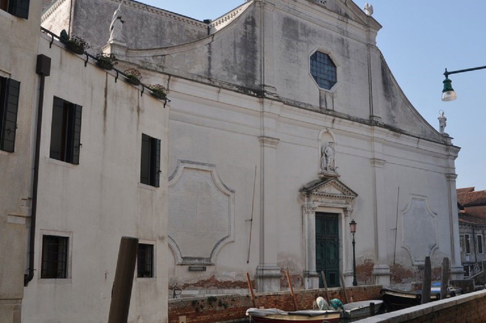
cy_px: 148
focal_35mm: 42
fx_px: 566
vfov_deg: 31.8
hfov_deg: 46.3
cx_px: 276
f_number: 9
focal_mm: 20
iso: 200
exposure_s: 1/320
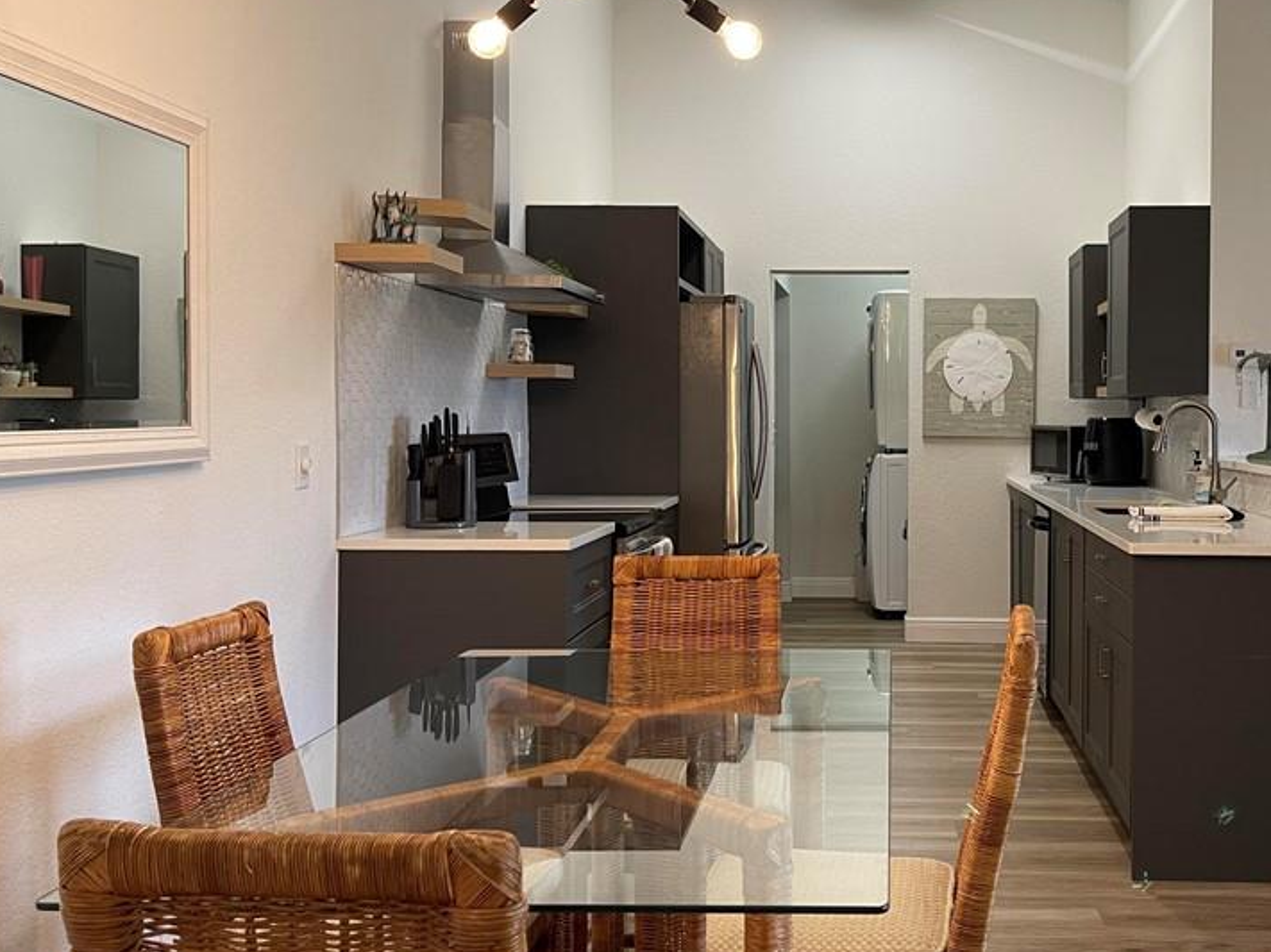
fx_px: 1322
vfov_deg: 39.6
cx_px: 849
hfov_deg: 50.4
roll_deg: -0.5
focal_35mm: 36
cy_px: 405
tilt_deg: -0.9
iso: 100
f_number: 1.6
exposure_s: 1/60
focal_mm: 5.1
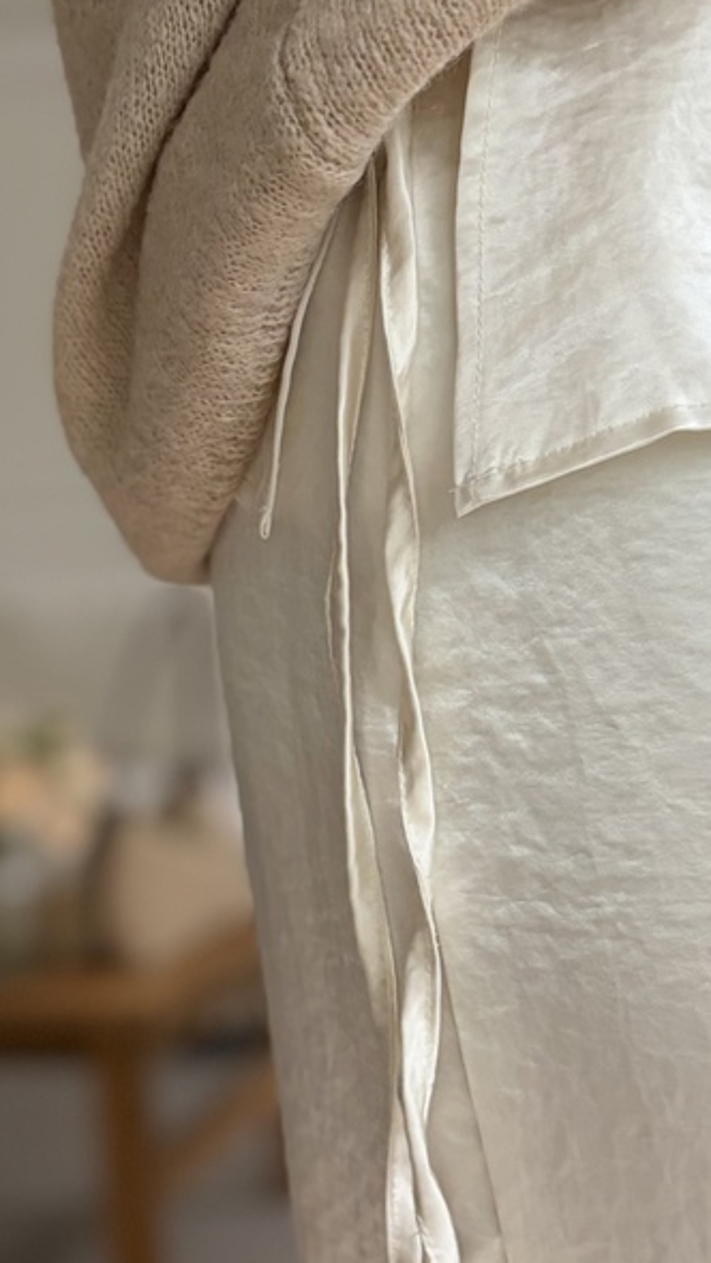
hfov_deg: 24.9
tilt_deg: -3.9
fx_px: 1608
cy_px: 867
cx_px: 439
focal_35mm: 48
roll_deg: +3.6
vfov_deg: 42.2
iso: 200
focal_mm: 5.96
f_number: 1.6
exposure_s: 1/60
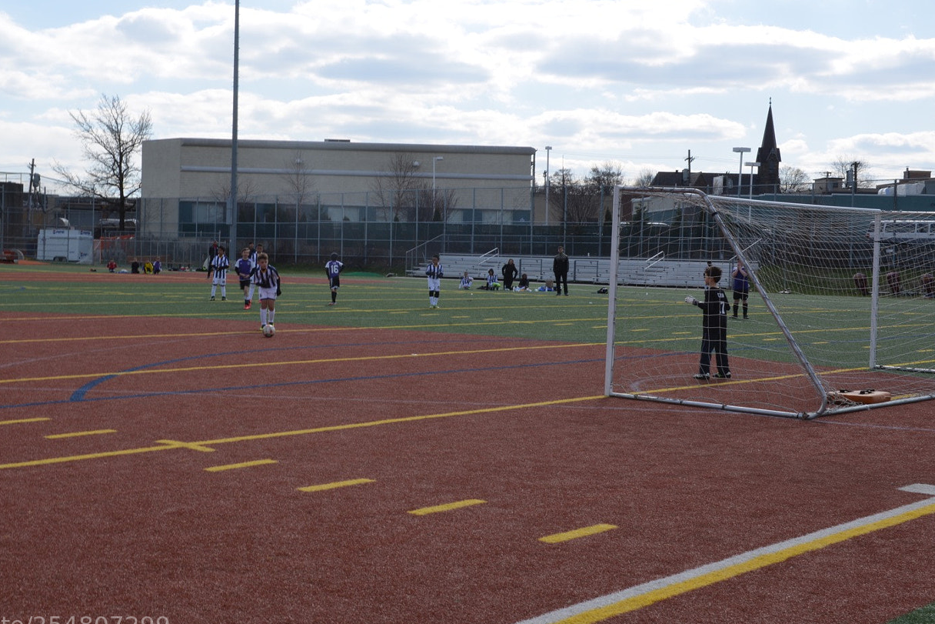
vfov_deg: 27.0
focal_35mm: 50
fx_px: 1299
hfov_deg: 39.5
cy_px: 275
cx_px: 382
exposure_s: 1/30
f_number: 22
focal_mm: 38
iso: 100
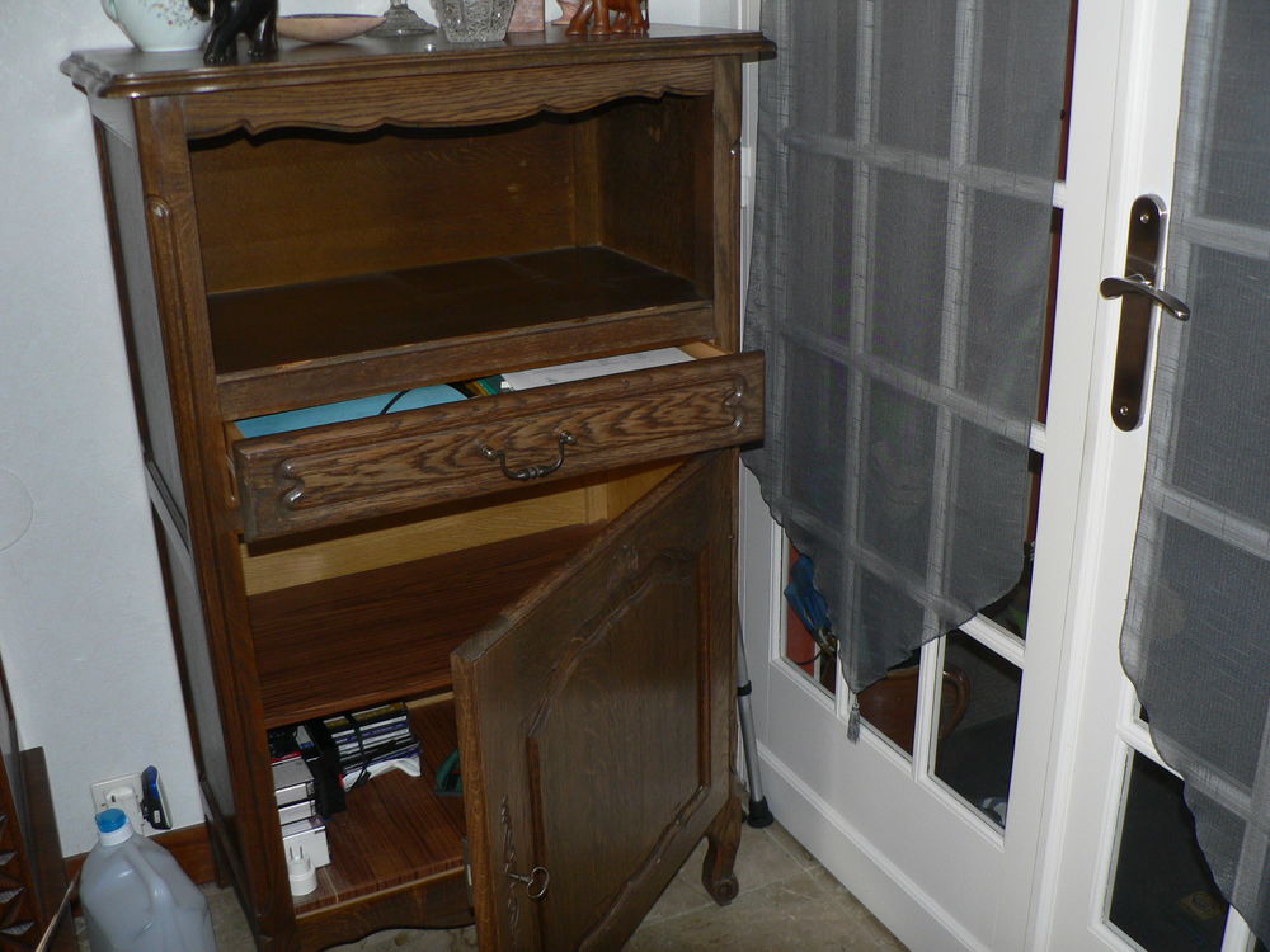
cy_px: 476
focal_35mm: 36
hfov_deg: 51.4
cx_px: 635
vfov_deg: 39.7
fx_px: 1321
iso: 100
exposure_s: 1/60
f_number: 2.8
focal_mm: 6
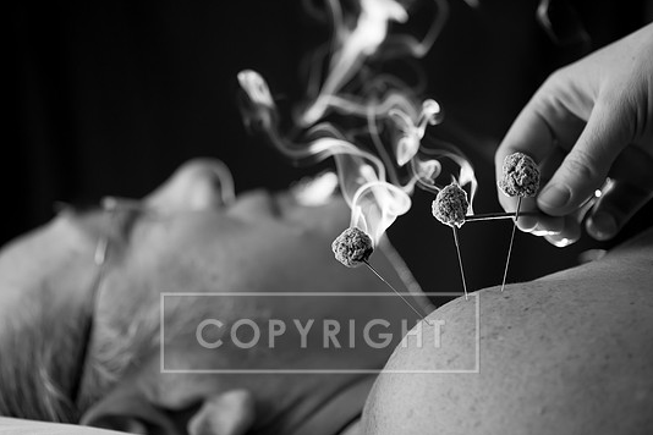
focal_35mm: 114
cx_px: 319
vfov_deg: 12.0
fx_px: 2068
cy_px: 200
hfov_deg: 17.9
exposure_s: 1/200
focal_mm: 105
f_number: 4
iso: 800
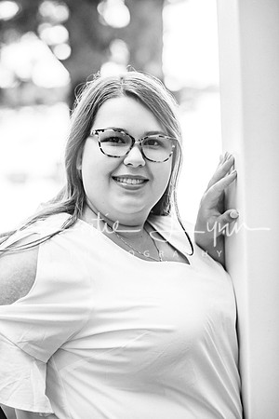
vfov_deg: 23.9
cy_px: 210
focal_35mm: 85
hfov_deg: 16.1
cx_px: 140
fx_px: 988
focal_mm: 85
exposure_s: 1/320
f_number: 2.8
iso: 800
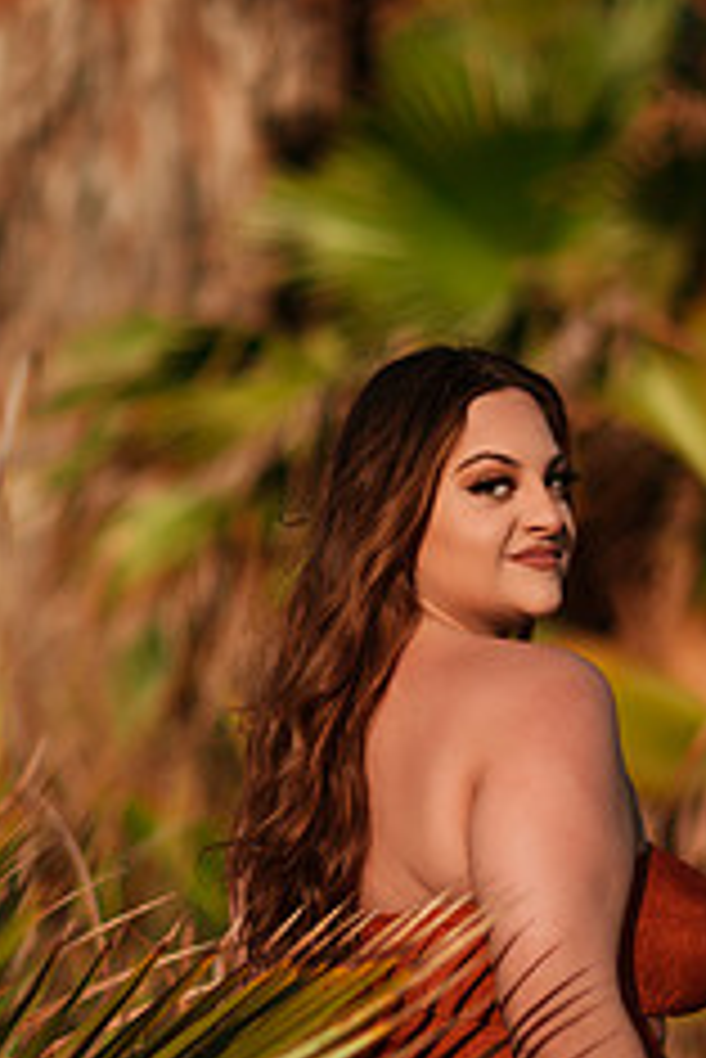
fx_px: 3260
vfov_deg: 18.3
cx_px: 486
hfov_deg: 12.3
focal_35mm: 111
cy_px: 743
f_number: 1.4
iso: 100
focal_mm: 58
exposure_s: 1/8000
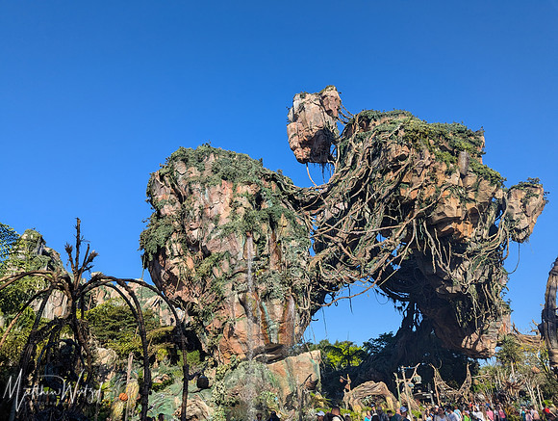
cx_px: 279
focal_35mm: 24
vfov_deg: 57.0
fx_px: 388
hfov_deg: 71.5
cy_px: 210
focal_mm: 6.81
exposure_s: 1/1742
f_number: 1.85
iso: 48
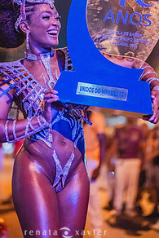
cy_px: 64
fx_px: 509
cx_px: 64
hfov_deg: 17.7
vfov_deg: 26.0
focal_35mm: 77
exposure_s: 1/250
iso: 6400
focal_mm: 50
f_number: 1.2
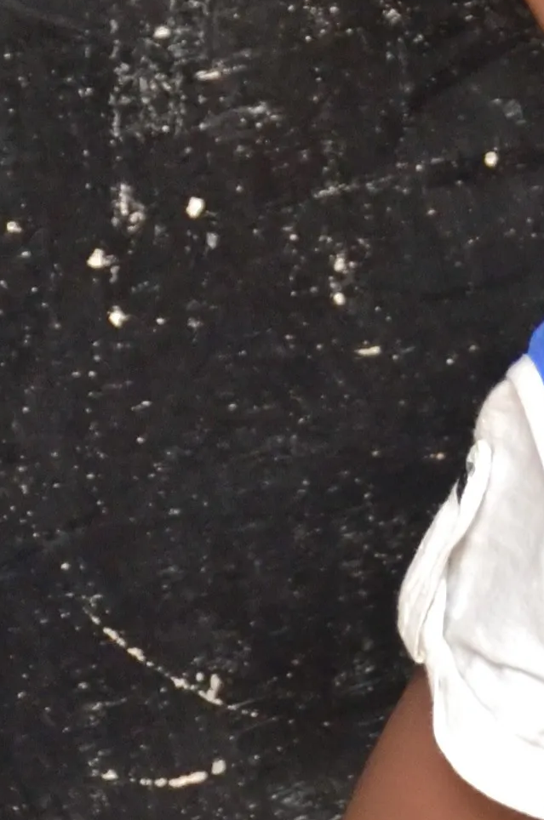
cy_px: -21
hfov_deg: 3.7
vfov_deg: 5.6
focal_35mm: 368
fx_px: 8374
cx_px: 313
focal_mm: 48
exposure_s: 1/125
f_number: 5
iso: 1600
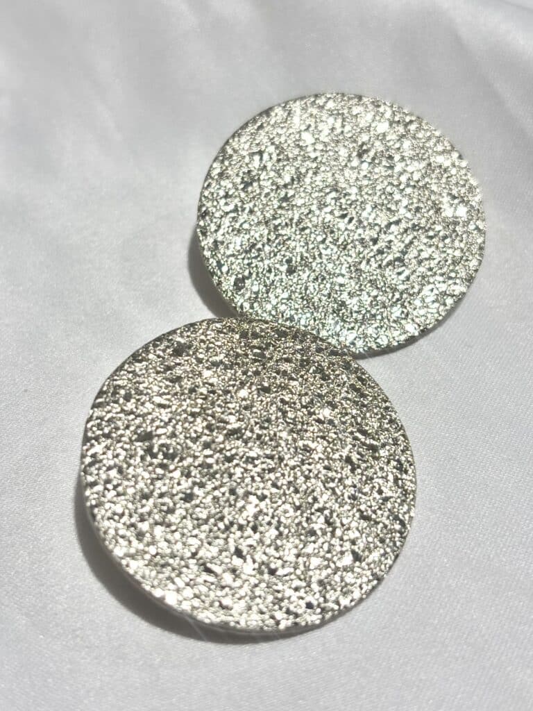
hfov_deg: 28.0
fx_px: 1068
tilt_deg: -39.7
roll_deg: +10.1
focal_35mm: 52
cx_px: 266
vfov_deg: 36.8
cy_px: 356
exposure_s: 1/711
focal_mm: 5.96
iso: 32
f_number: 1.6
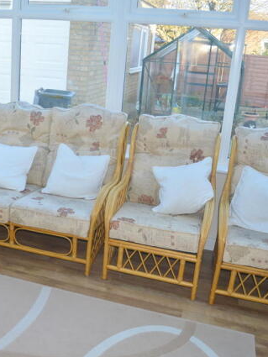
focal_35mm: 40
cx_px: 63
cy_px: 178
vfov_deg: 46.8
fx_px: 413
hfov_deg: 35.1
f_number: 4
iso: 140
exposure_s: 1/125
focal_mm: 18
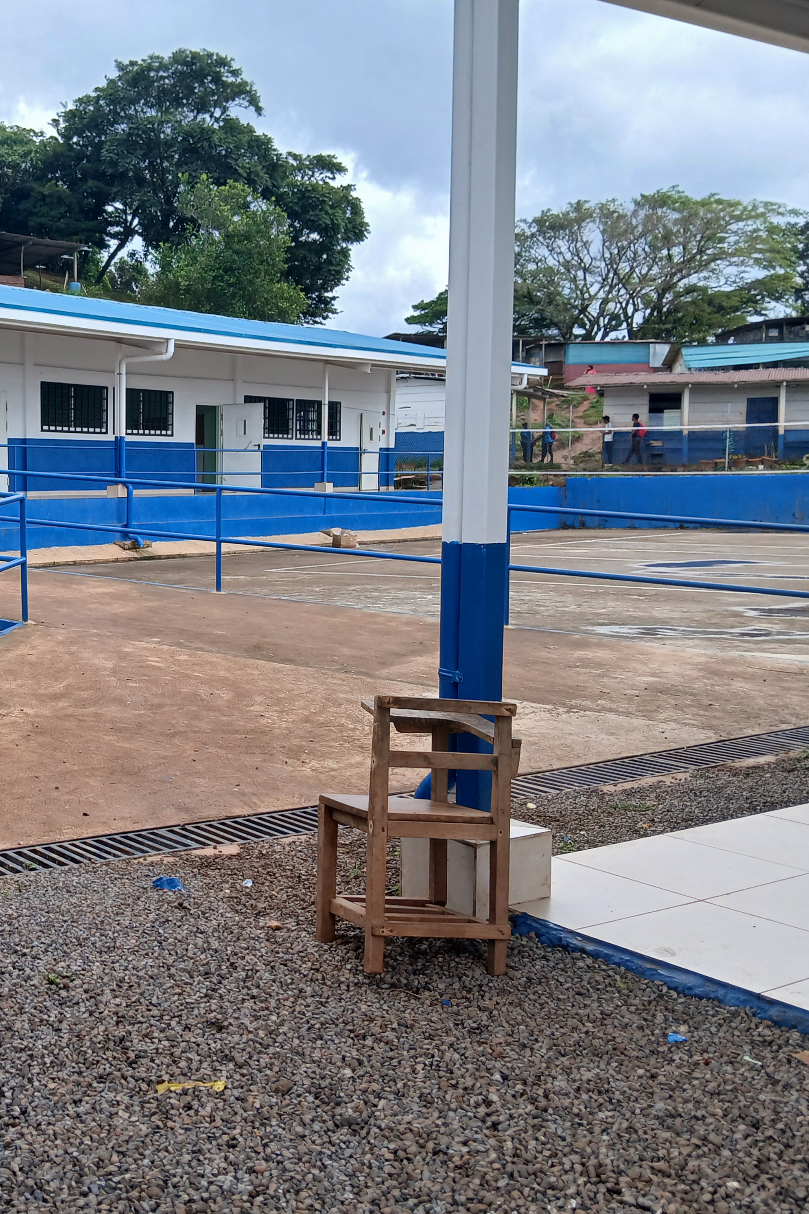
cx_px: 58
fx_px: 1247
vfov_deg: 51.9
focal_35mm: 37
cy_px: 592
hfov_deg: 33.7
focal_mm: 3.98
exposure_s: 1/321
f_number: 1.8
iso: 20
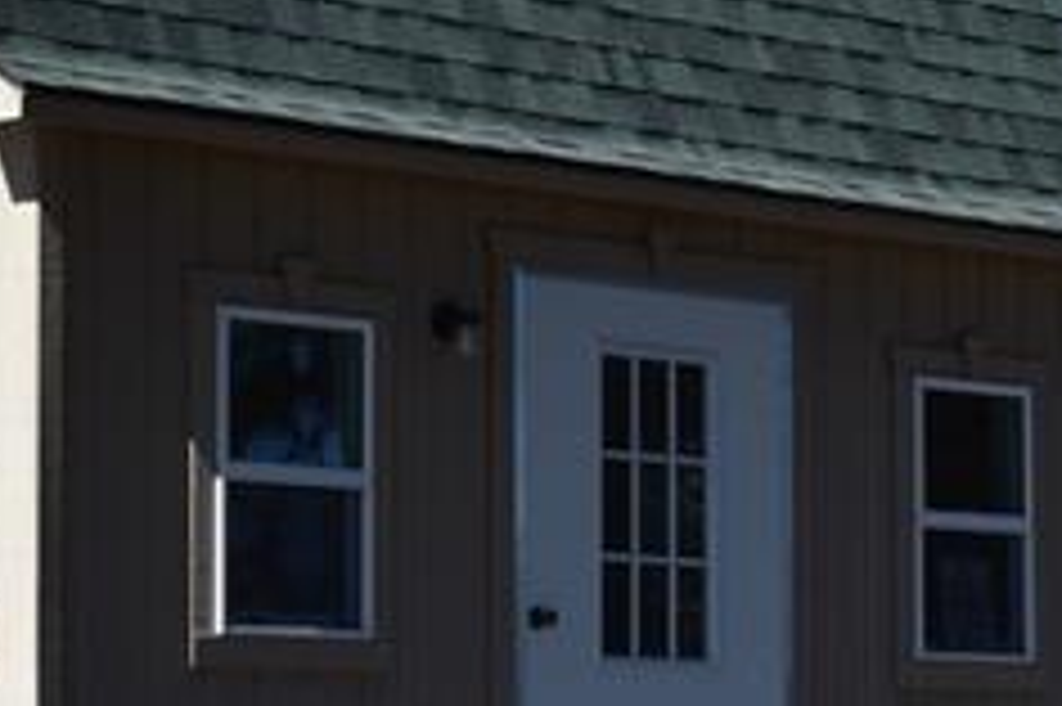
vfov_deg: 8.1
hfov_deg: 12.2
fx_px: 4982
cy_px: 562
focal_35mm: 169
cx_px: 396
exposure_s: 1/500
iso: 360
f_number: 11
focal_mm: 26
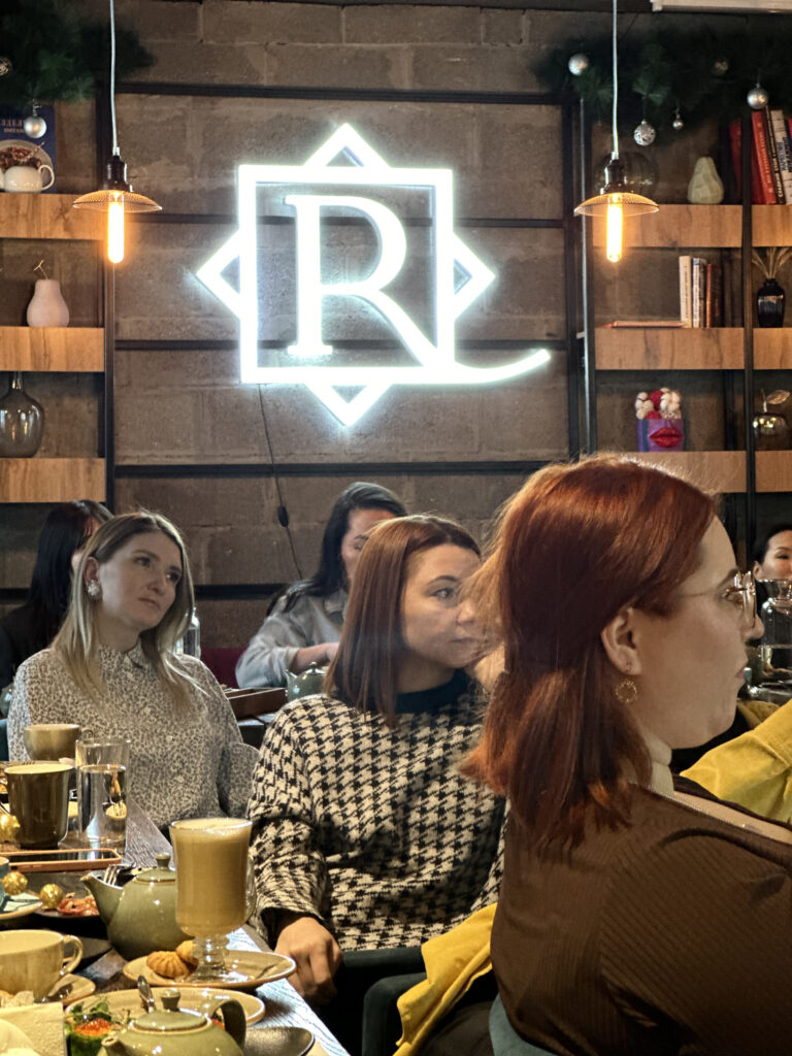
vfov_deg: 39.7
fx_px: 1464
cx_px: 396
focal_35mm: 48
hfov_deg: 30.3
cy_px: 528
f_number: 1.78
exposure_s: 1/60
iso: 80
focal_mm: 6.86
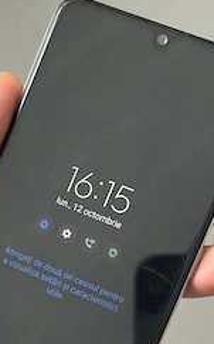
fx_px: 785
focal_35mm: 84
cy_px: 280
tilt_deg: -67.0
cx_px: 43
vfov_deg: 24.2
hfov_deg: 15.4
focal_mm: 6.76
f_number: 1.78
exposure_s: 1/35
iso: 500
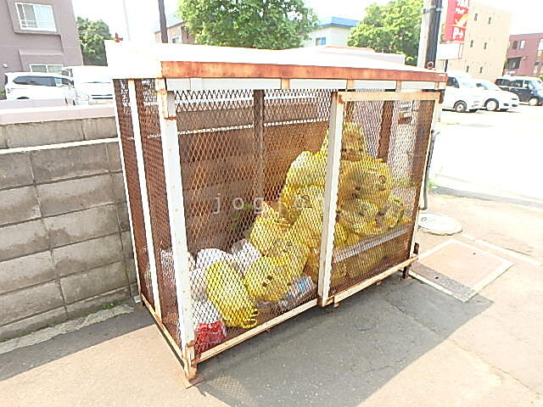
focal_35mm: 21
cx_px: 272
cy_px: 204
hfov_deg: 79.0
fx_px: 329
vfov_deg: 63.4
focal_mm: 3.7
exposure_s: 1/200
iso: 125
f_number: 3.5
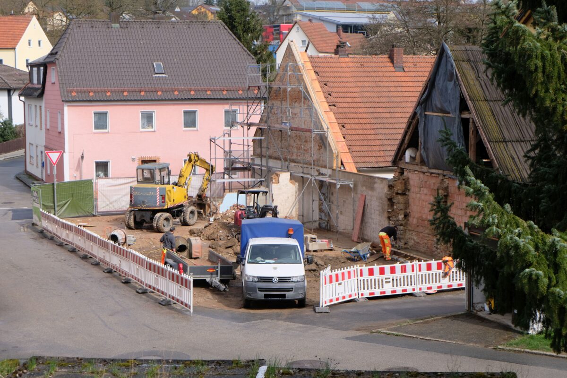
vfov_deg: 19.5
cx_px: 284
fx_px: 1102
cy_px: 189
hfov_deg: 28.8
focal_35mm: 70
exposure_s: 1/400
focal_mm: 46.7
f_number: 9
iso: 400
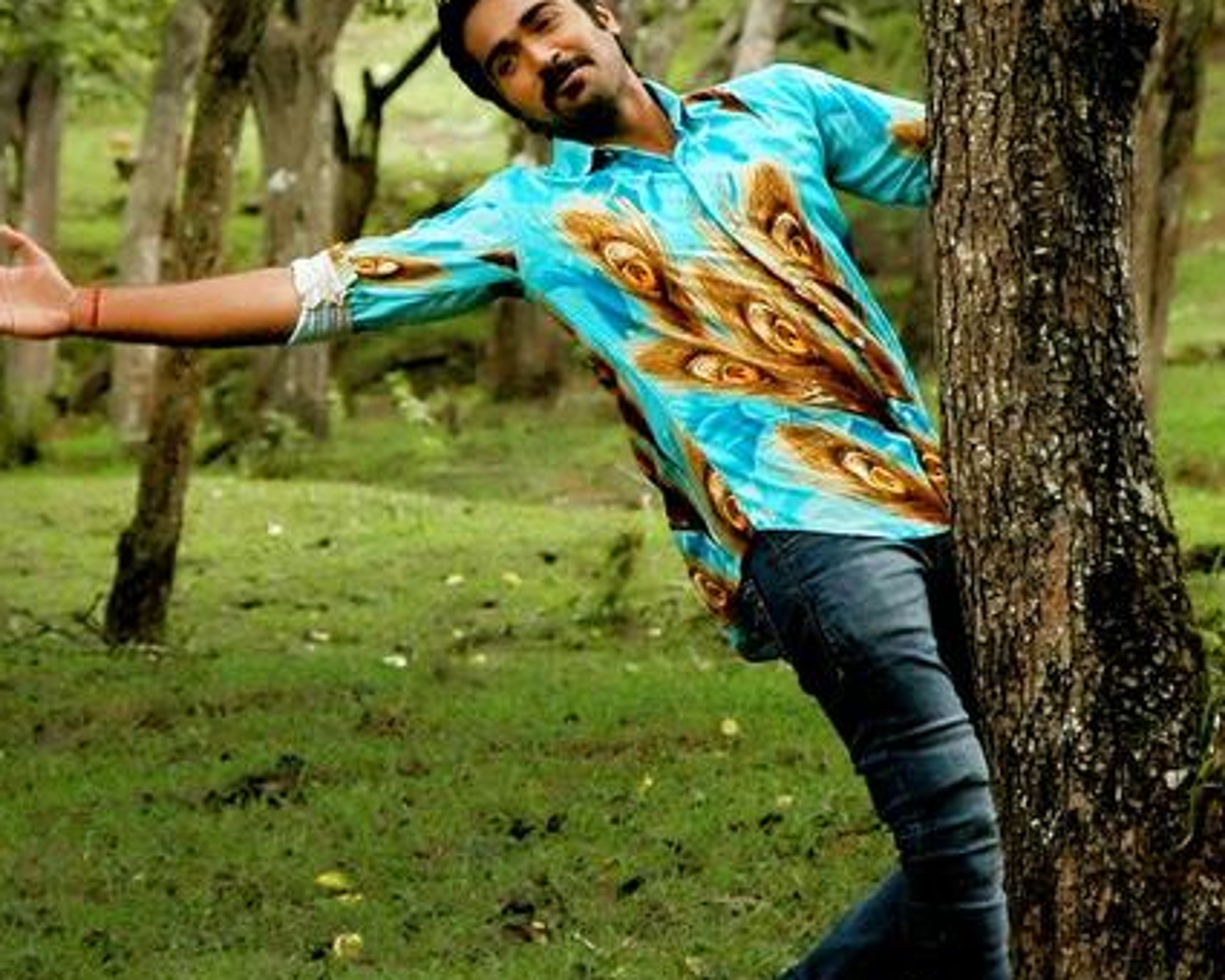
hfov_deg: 6.6
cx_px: 504
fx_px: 10587
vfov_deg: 5.3
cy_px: 290
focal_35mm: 292
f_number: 5.6
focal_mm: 98
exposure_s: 1/100
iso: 400
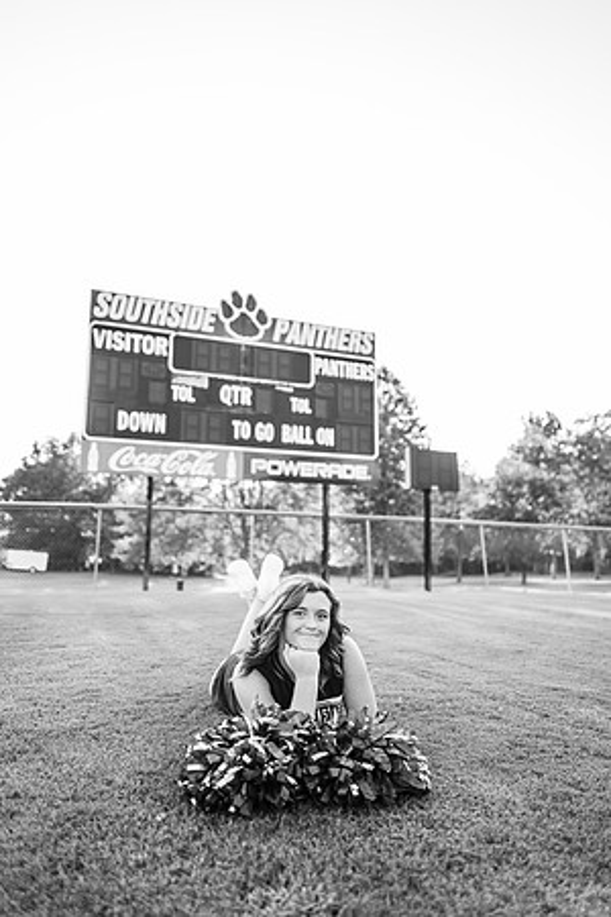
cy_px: 458
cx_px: 306
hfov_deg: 53.1
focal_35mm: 24
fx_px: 611
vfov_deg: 73.7
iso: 125
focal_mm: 24
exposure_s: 1/500
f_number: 2
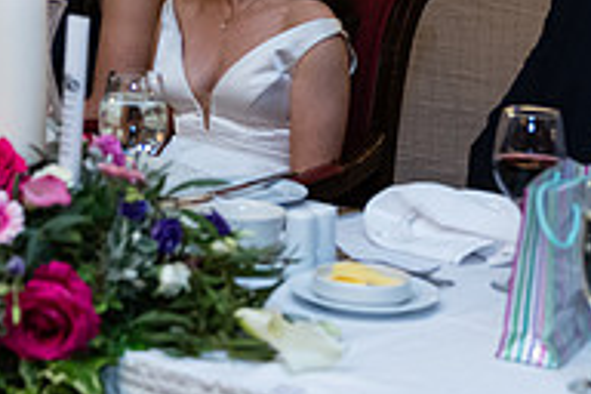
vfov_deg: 12.8
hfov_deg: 19.1
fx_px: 1740
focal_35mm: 106
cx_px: 126
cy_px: -2
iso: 800
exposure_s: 1/160
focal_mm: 35
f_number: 3.5
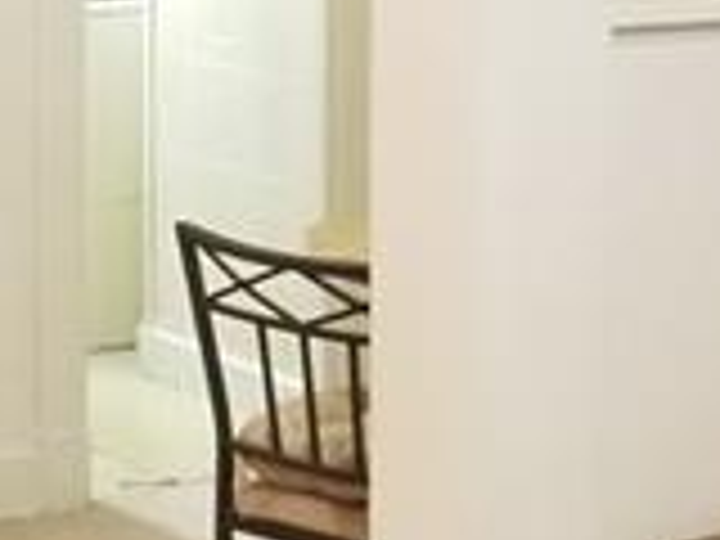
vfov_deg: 11.0
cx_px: -873
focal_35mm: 130
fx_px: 2704
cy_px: -238
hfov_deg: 12.6
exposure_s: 1/40
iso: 800
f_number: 1.7
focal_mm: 4.3
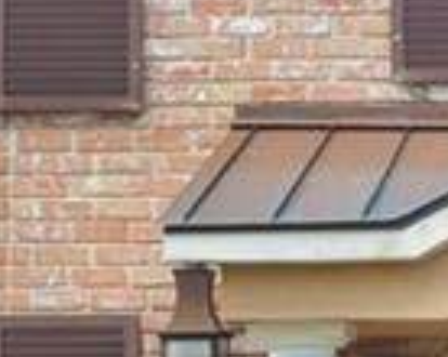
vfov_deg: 9.2
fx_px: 2211
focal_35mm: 167
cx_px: 669
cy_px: 352
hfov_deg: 11.1
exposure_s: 1/50
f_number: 11
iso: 400
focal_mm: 24
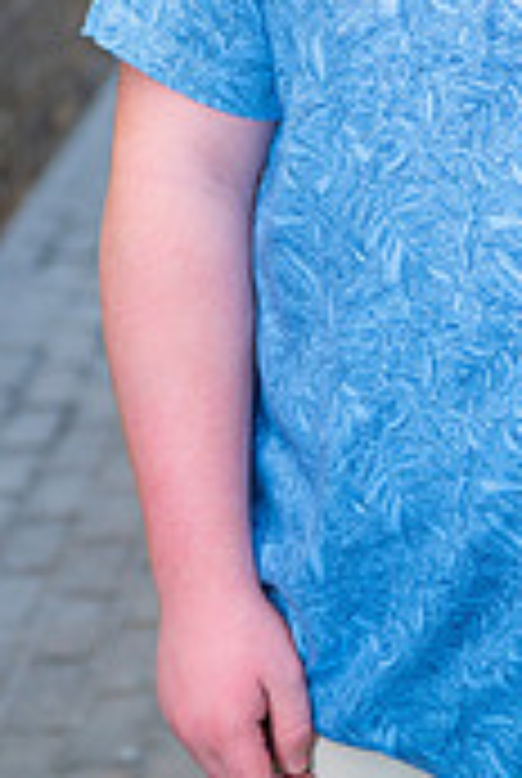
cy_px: -49
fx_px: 2924
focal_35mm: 135
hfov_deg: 10.1
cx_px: 508
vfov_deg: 14.8
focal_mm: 52
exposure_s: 1/100
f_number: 2.8
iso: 160
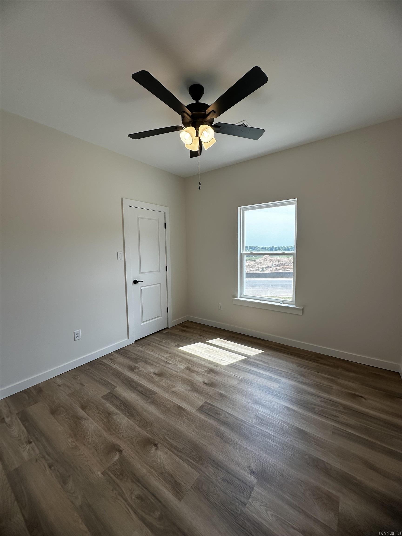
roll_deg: +1.9
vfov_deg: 102.1
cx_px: 201
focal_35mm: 14
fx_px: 217
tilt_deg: -4.3
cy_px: 268
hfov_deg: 85.7
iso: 40
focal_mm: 2.22
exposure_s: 1/249
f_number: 2.2
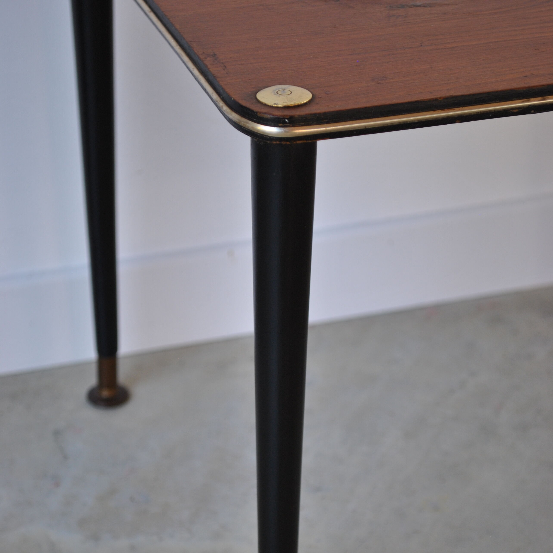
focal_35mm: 96
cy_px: 411
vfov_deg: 18.0
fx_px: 1735
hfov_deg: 18.1
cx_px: 275
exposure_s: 1/40
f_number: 5.6
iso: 200
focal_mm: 50
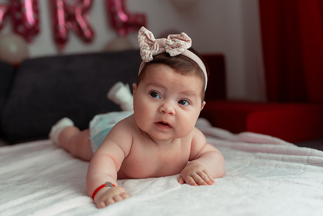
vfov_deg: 36.2
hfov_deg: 52.2
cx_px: 154
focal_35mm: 37
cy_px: 104
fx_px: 330
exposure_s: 1/250
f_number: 2.5
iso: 800
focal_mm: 35
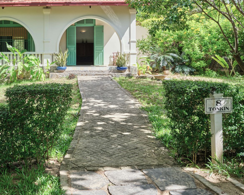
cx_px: 62
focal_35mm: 40
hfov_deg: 44.3
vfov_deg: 37.0
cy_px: 66
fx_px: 289
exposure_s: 1/160
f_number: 8
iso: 200
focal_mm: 16.6
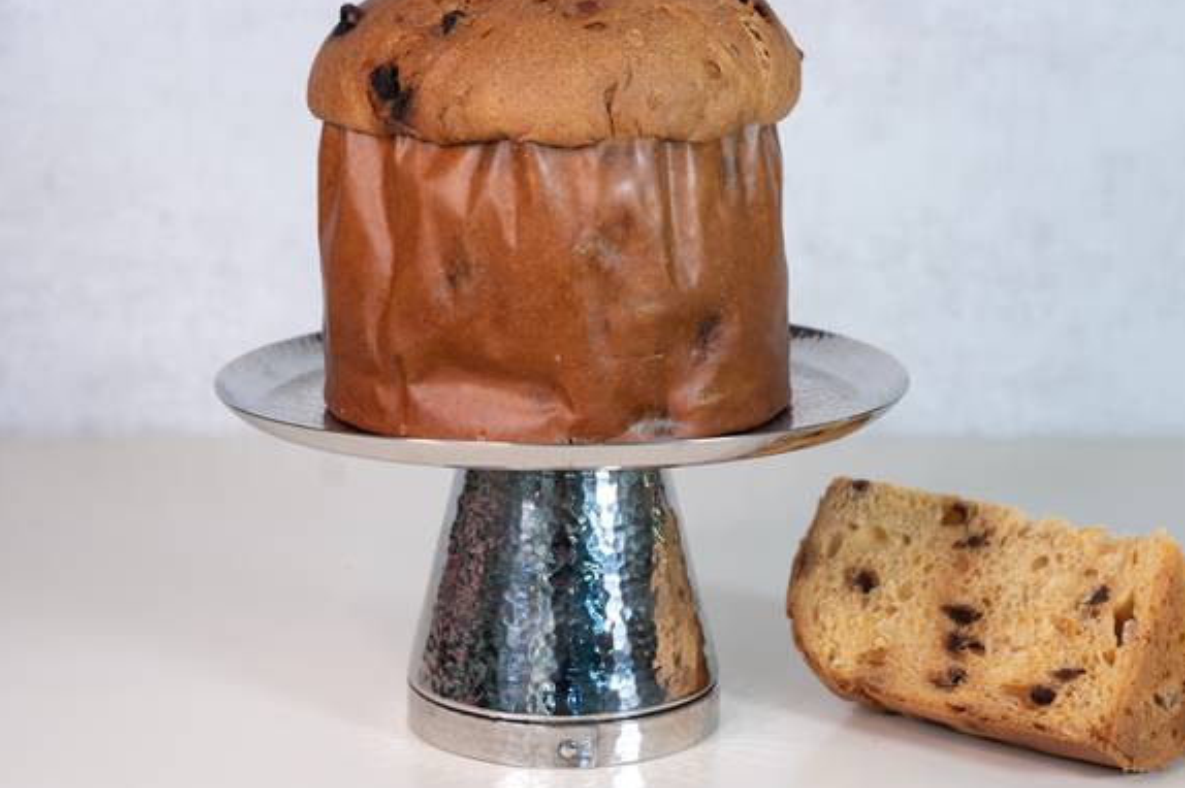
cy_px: 305
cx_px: 561
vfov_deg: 16.4
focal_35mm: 83
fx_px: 2730
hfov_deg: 24.5
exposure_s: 1/50
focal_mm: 62
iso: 250
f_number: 5
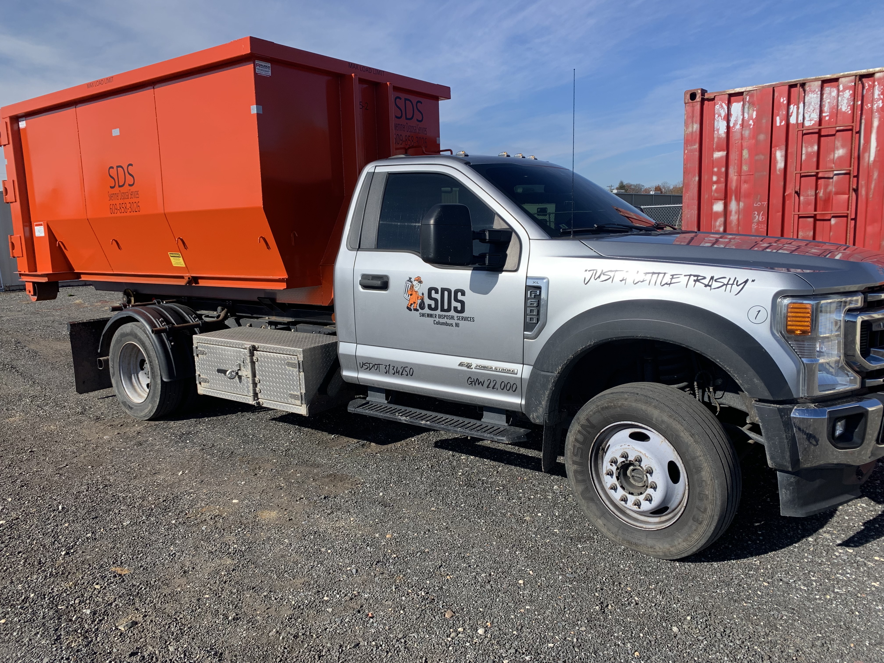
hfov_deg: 67.3
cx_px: 442
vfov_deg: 53.1
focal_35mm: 26
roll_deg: +2.4
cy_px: 332
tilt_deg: -9.0
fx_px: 664
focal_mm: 4.25
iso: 25
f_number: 1.8
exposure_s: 1/2257
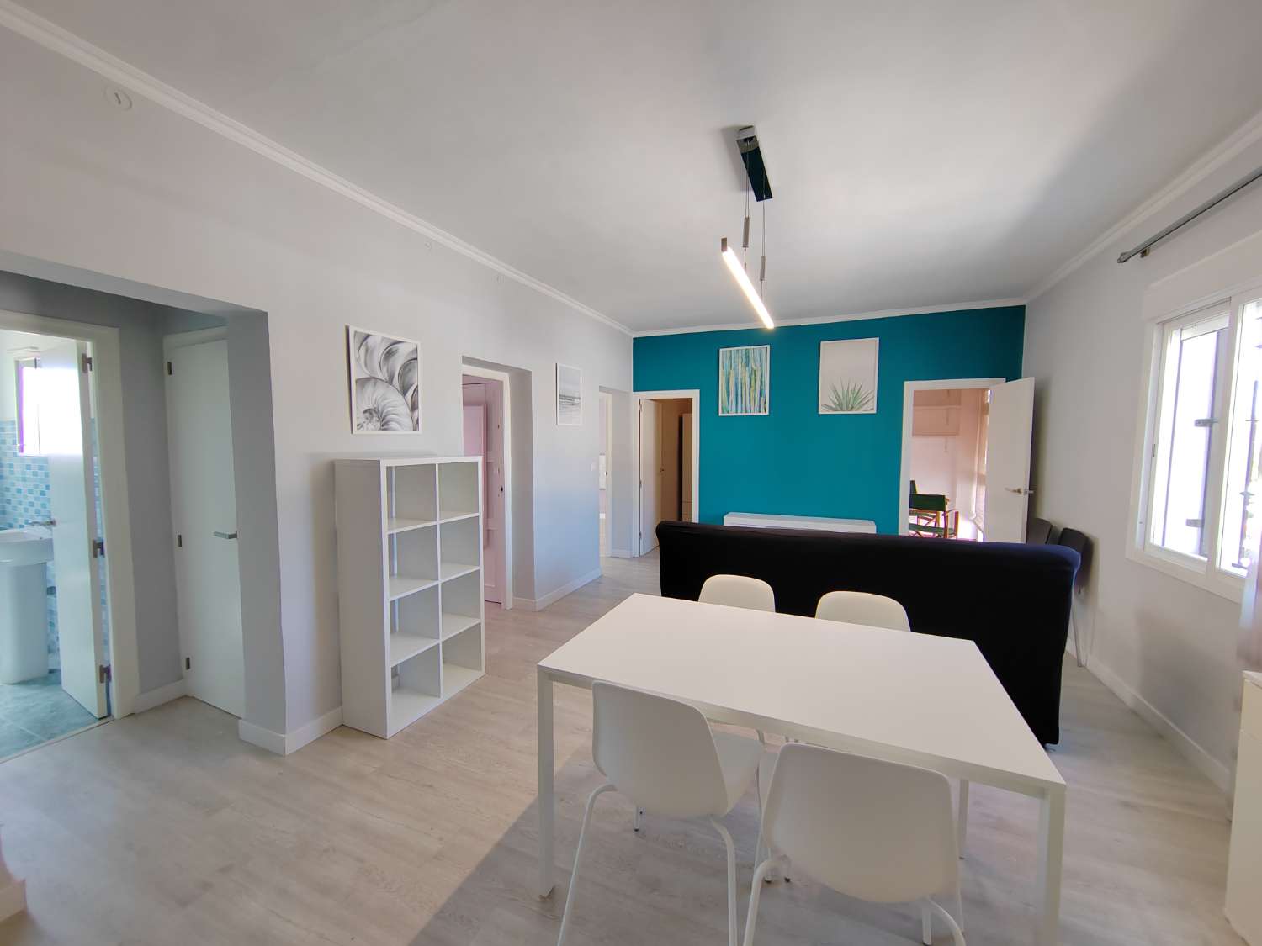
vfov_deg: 89.9
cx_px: 631
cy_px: 473
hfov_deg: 106.2
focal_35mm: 13
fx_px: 474
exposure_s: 1/50
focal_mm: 2.16
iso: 250
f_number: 2.2
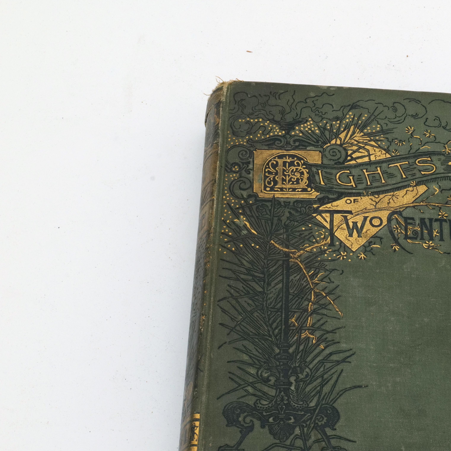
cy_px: 277
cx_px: 360
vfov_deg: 20.6
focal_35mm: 84
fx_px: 1238
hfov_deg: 20.4
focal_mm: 50
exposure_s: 1/80
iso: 2000
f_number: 22
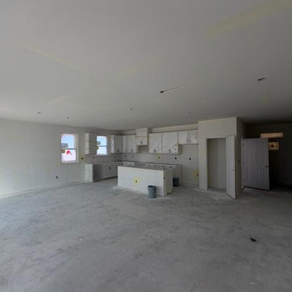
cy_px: 146
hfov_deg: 83.5
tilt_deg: +2.2
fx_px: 162
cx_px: 126
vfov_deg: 84.0
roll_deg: +0.4
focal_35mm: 17
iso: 40
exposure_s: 1/175
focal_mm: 2.22
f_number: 2.2
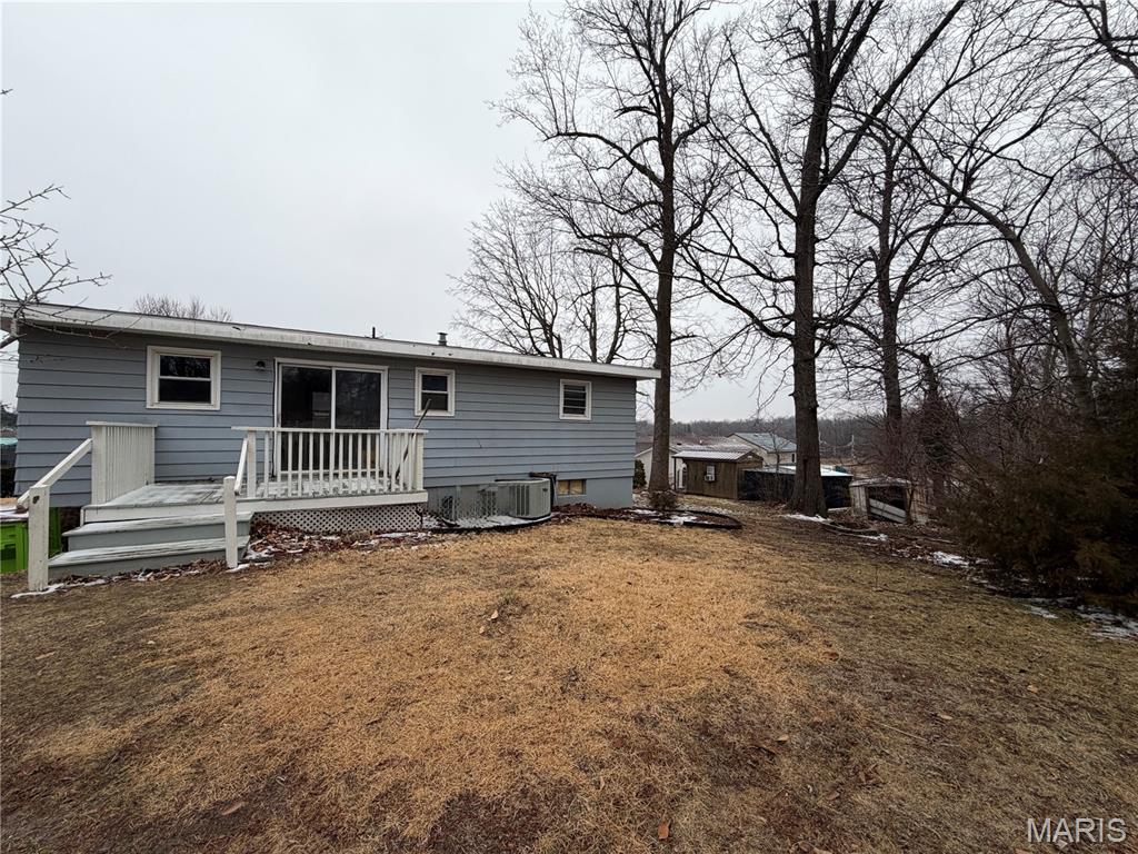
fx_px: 460
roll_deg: -0.7
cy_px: 427
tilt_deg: -0.5
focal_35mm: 14
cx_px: 569
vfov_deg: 85.7
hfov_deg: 102.1
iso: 64
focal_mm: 2.22
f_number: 2.2
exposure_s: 1/486
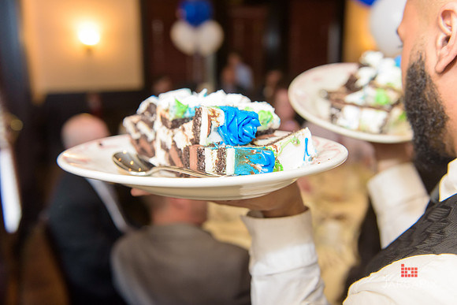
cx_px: 228
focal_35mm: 32
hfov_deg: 58.7
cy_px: 152
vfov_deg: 41.1
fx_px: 406
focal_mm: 32
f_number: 3.2
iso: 1600
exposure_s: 1/125
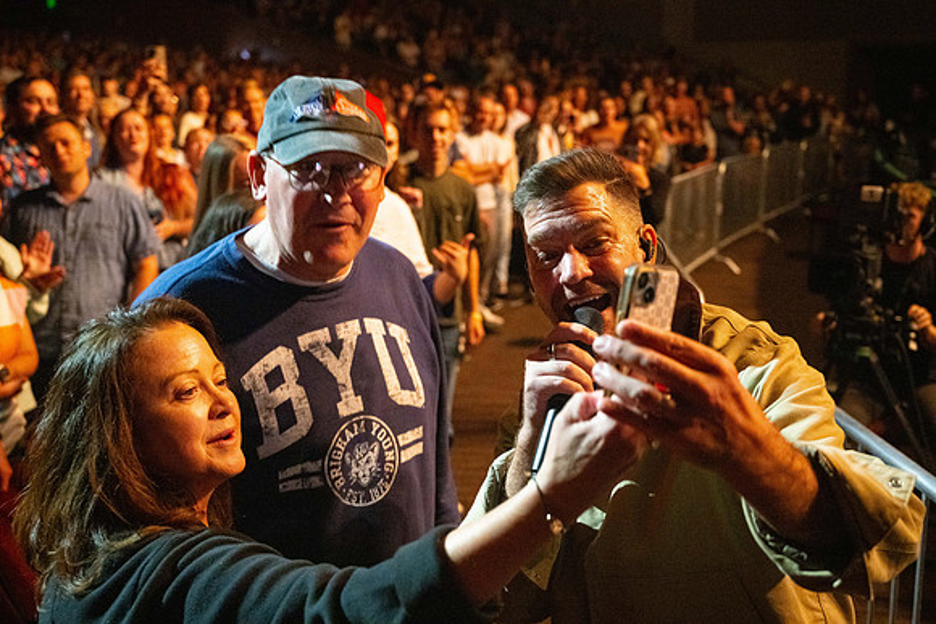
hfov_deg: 44.5
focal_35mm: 44
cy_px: 312
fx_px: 1144
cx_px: 468
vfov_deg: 30.5
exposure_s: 1/125
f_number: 4
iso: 6400
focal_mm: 44
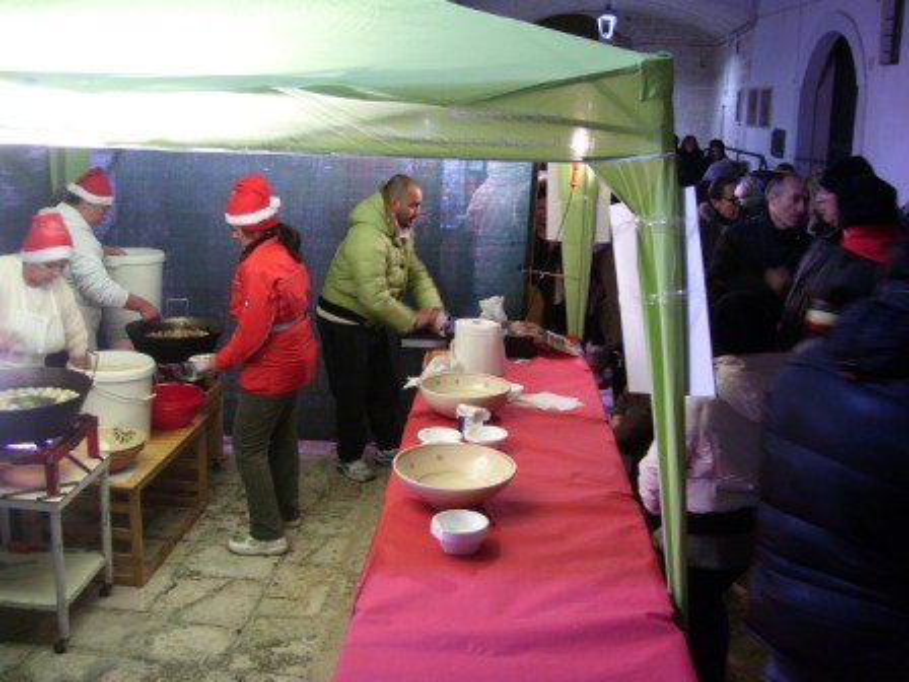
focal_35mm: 37
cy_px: 341
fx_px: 972
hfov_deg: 50.1
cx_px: 454
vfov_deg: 38.7
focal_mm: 6
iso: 160
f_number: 2.7
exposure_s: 1/8
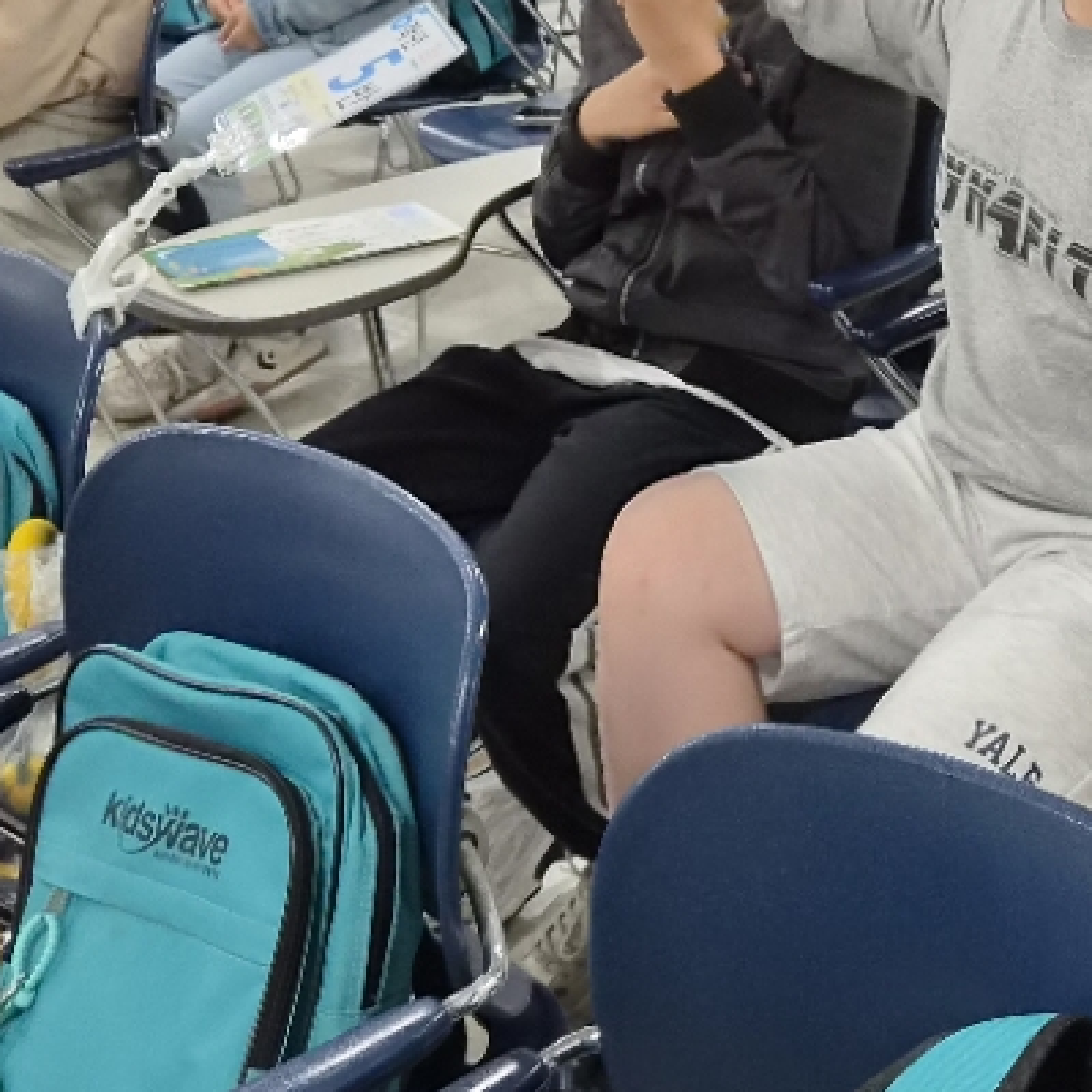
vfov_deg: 26.4
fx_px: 2320
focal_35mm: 65
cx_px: 1108
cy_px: 437
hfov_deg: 25.1
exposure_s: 1/120
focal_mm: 5.4
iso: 250
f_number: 1.8
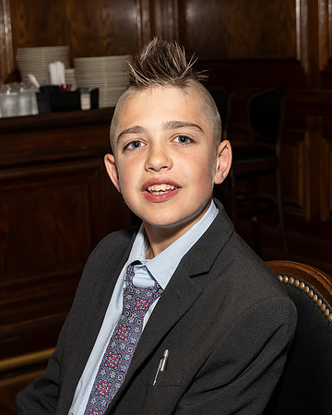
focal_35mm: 68
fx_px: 837
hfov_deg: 22.4
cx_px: 134
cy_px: 191
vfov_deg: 27.8
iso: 500
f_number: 8
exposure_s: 1/250
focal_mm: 42
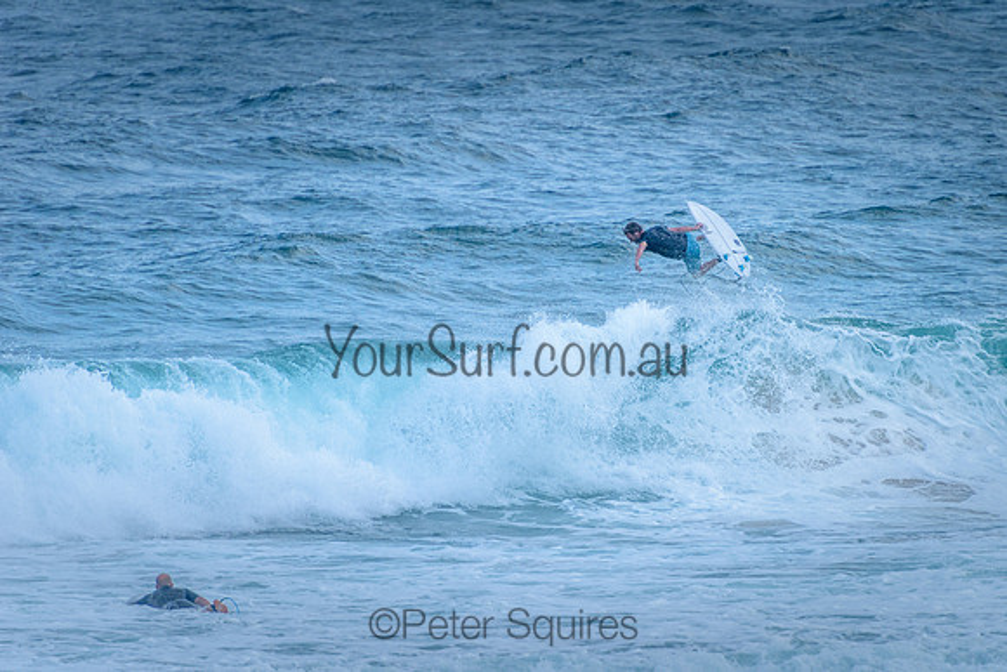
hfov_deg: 4.2
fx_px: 13726
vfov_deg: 2.8
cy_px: 260
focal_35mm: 491
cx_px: 618
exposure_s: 1/1250
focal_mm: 400
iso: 500
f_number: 5.6
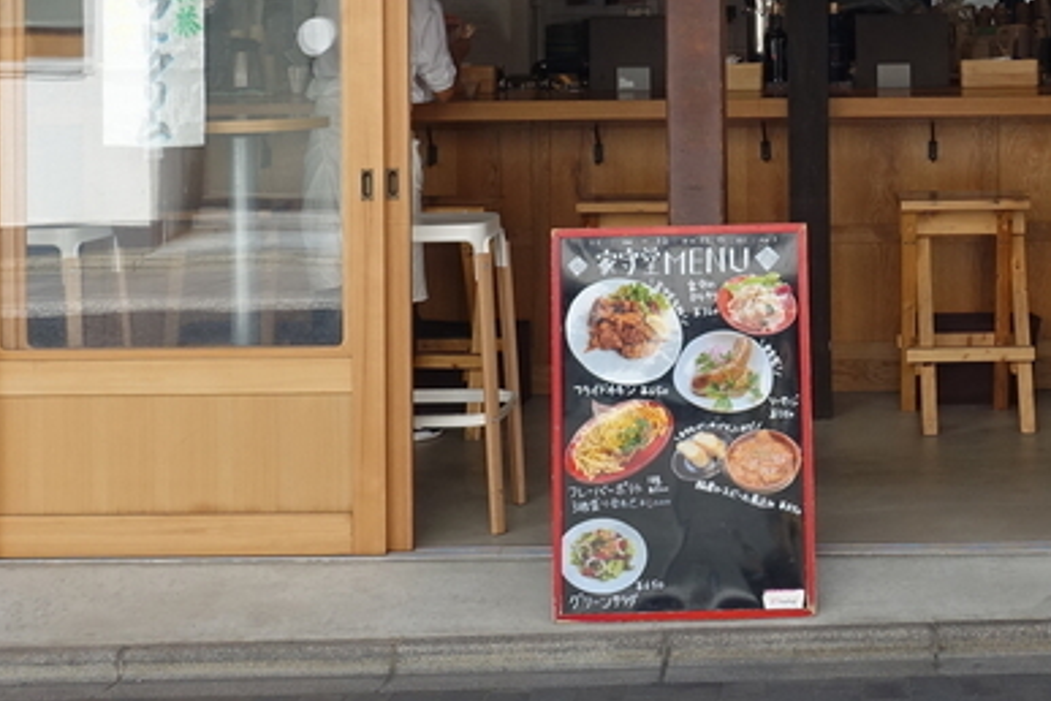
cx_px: 847
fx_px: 2627
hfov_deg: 22.3
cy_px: -49
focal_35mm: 90
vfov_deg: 14.9
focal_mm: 10.51
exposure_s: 1/160
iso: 125
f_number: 5.6
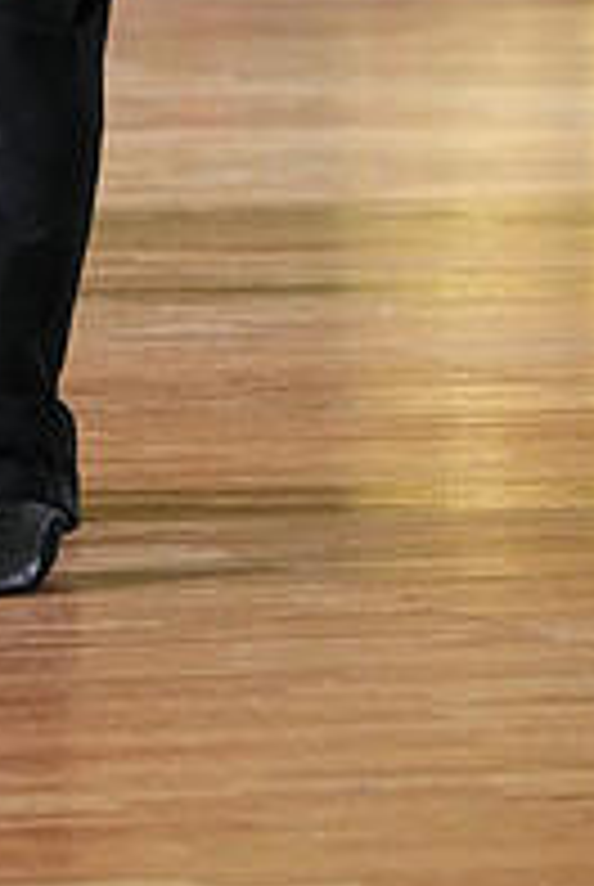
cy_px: -346
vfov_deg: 5.2
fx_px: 9643
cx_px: -209
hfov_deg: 3.5
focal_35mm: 391
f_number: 4.5
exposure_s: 1/400
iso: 8000
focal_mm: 133
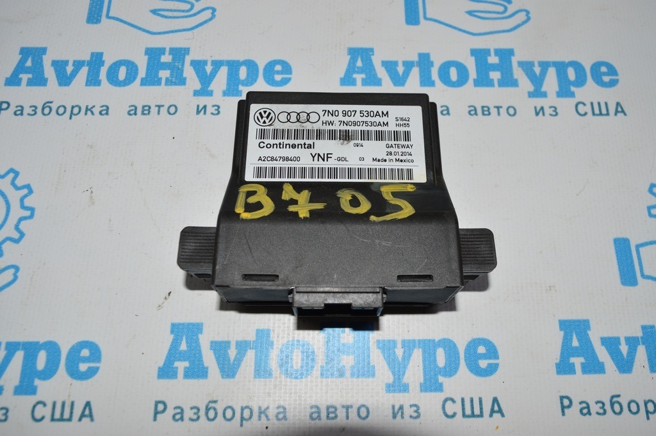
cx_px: 328
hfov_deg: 62.0
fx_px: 546
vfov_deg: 43.5
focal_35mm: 30
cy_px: 218
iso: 100
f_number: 8
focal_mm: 20
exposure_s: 1/60
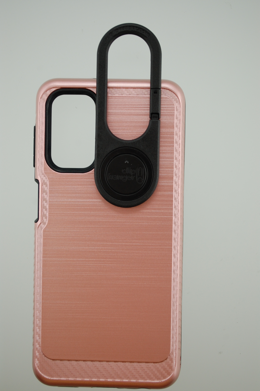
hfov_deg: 23.7
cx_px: 130
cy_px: 196
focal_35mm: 57
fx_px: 619
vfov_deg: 35.1
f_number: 5.3
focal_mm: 38
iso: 400
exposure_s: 1/30
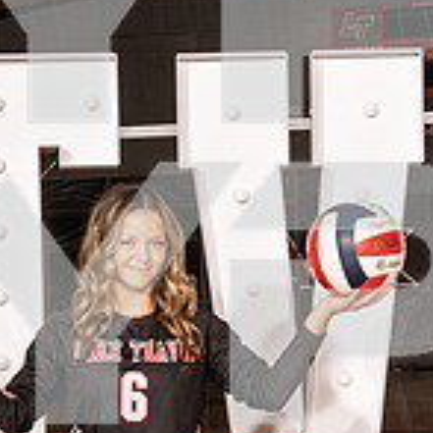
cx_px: 180
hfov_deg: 12.9
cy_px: 295
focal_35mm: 135
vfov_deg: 12.9
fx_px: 1911
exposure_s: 1/250
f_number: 11
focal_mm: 40.4
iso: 200
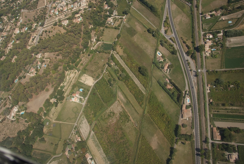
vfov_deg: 45.7
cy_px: 84
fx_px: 194
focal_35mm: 29
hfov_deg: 64.2
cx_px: 110
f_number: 4
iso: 100
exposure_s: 1/1600
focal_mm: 17
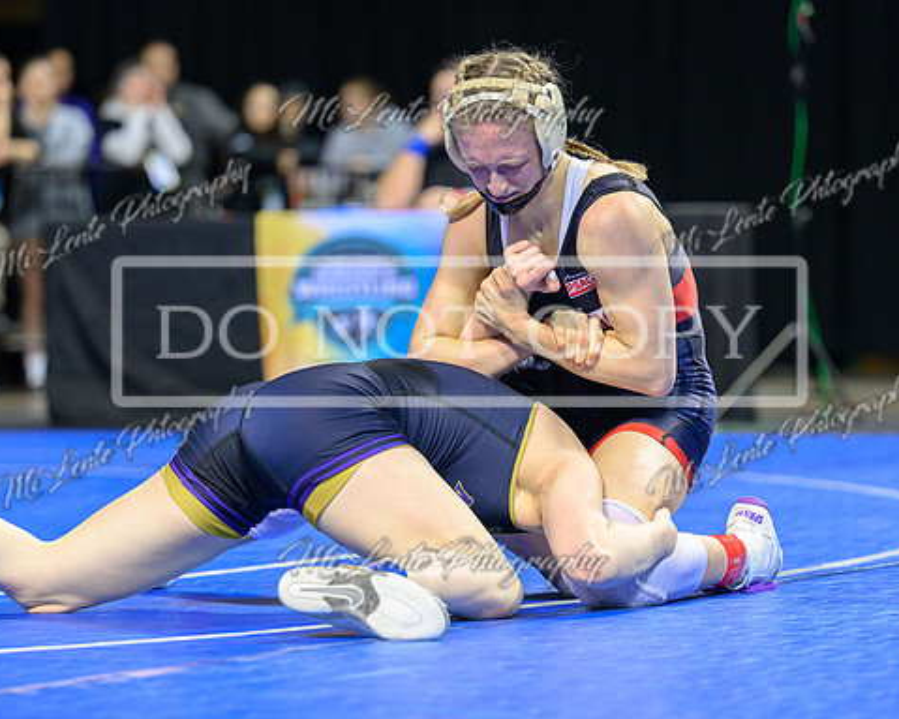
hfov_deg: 11.2
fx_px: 4575
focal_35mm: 172
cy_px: 411
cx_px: 439
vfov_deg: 9.0
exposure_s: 1/800
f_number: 2.8
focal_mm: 130
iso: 2500
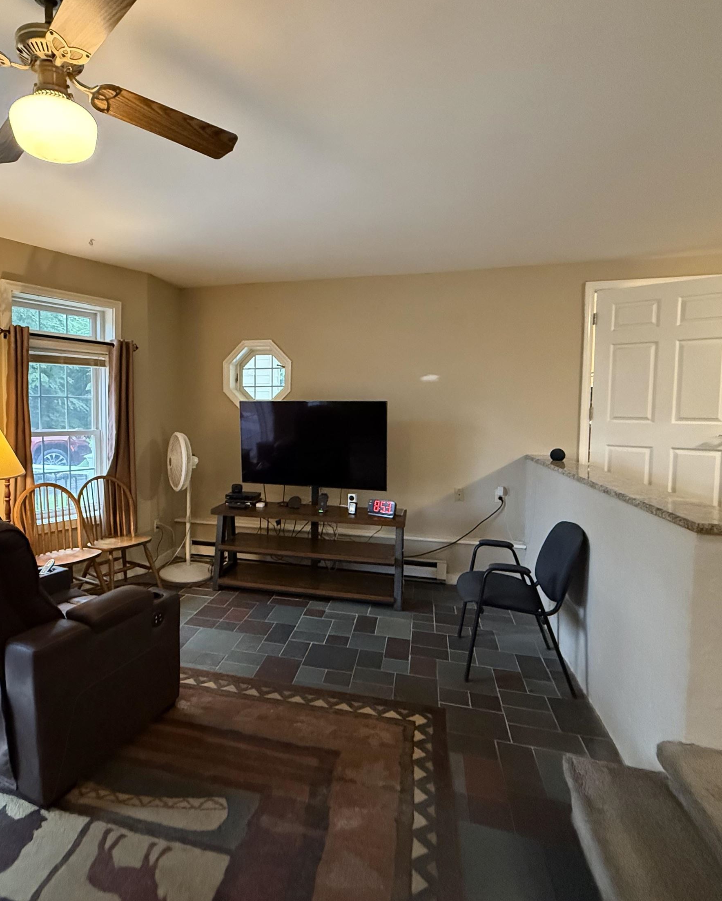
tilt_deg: -1.8
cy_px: 434
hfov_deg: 70.1
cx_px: 285
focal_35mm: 19
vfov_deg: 83.2
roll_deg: +0.0
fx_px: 507
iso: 1000
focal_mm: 2.22
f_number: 2.2
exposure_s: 1/60
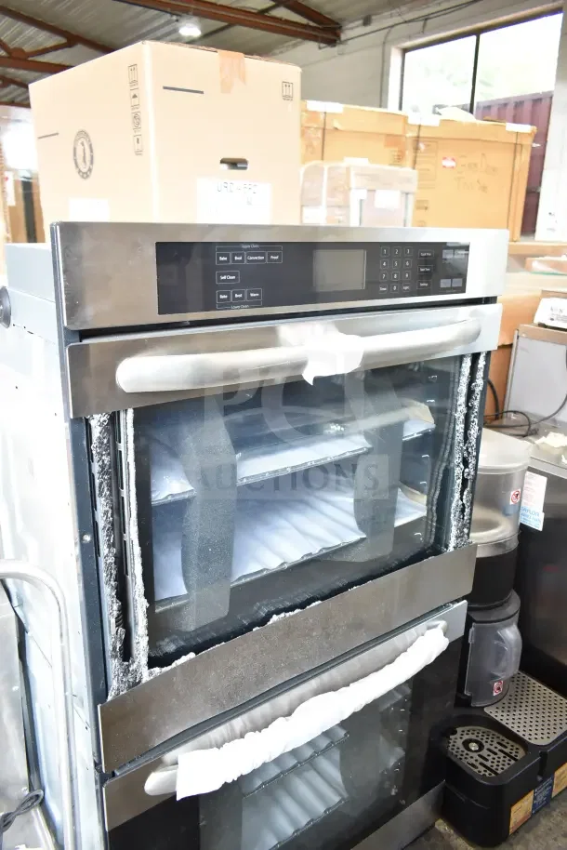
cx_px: 284
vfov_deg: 67.4
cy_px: 425
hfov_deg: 48.0
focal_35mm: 27
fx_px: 637
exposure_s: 1/30
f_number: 3.5
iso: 360
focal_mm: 18
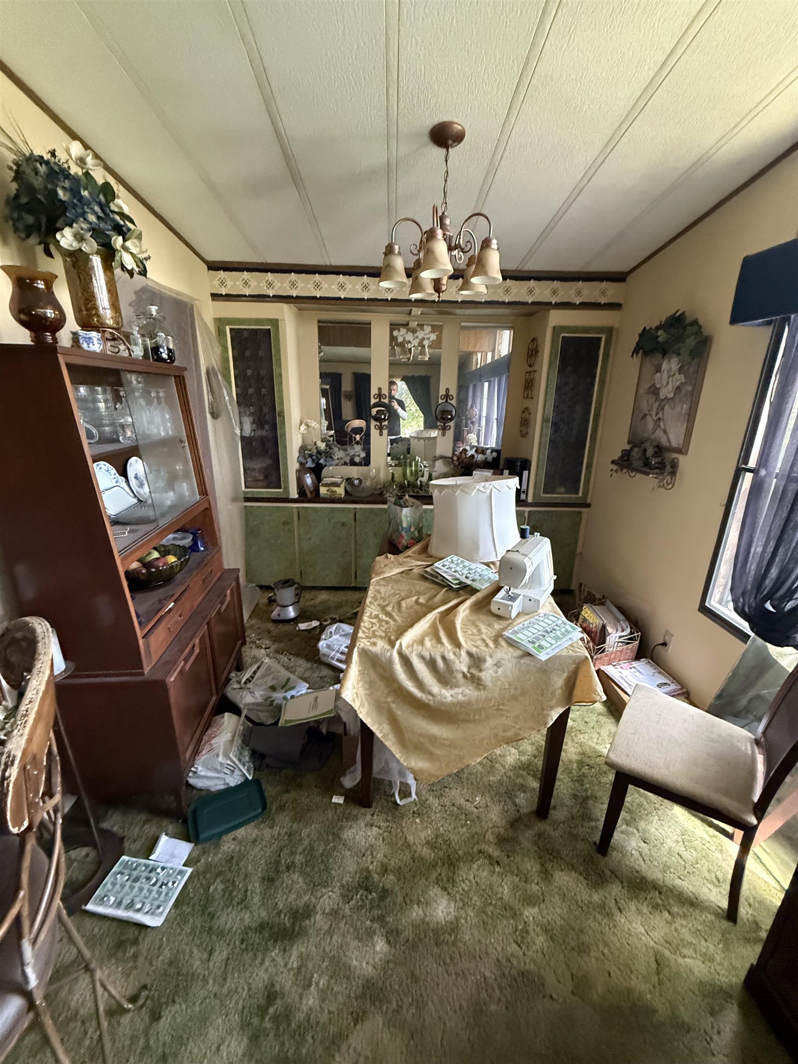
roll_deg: -2.1
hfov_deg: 85.7
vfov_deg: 102.1
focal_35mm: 14
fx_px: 430
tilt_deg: -15.9
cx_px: 399
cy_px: 532
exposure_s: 1/60
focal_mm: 2.22
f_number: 2.2
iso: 800
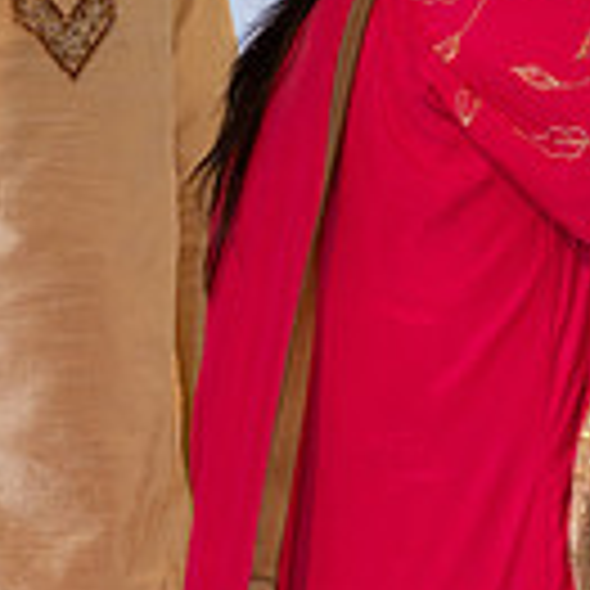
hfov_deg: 5.5
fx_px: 6151
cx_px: 540
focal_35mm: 319
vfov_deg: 5.5
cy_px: 151
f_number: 2.2
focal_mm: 85
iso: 640
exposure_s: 1/160
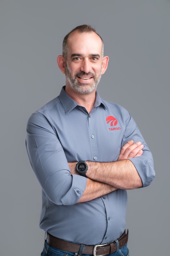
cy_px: 128
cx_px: 85
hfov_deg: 16.0
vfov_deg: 23.9
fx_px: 603
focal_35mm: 85
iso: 125
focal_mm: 85
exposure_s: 1/160
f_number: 5.6
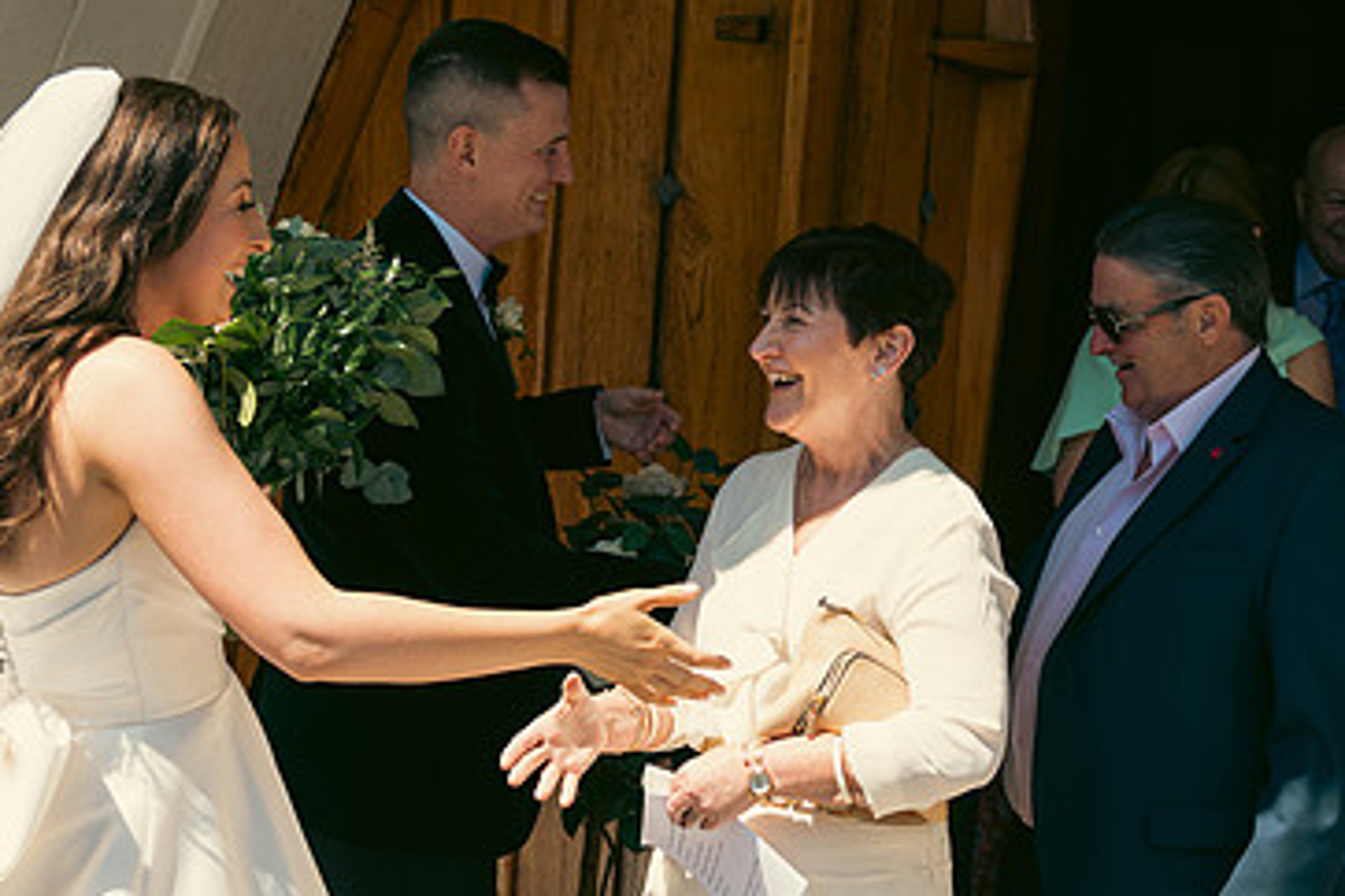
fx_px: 2391
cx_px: 811
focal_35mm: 64
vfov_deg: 21.2
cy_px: 465
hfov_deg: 31.3
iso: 100
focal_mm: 40
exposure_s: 1/800
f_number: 3.5
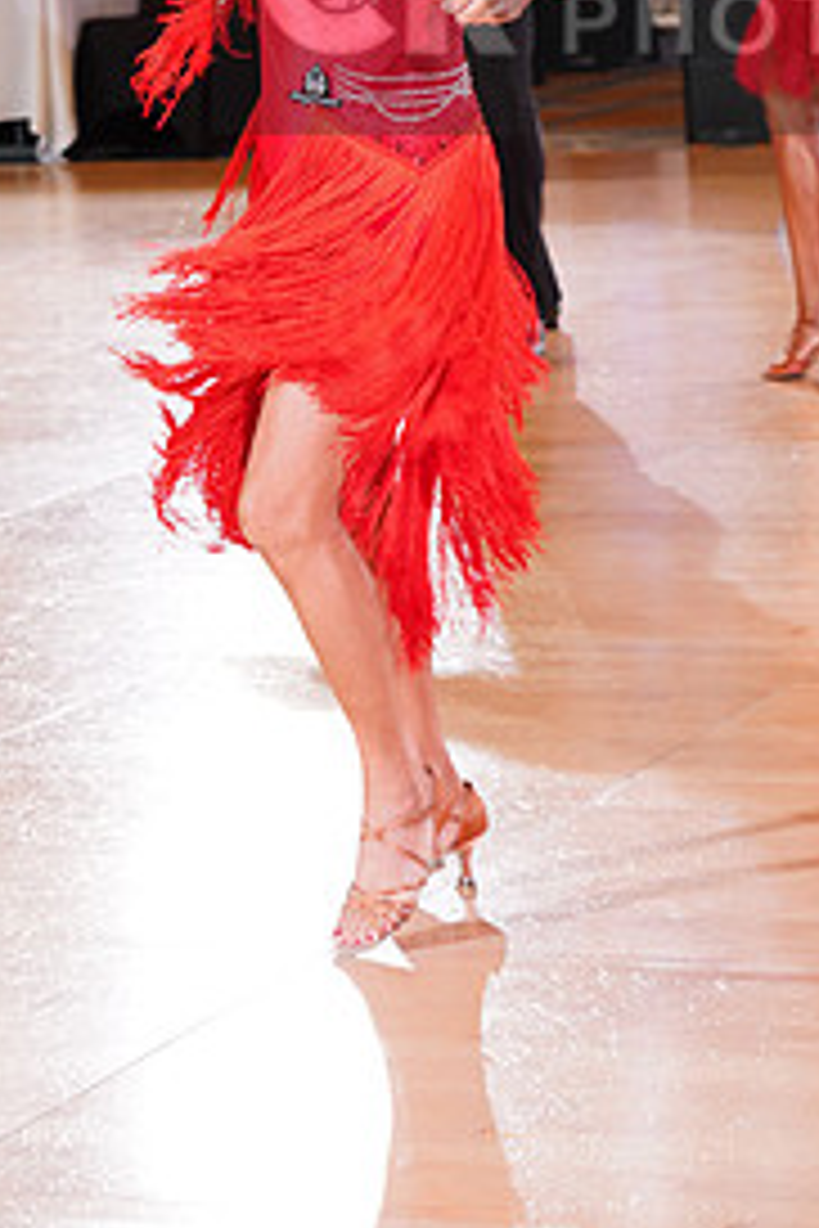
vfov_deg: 13.2
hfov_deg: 8.9
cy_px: -13
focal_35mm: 153
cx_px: 835
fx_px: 5221
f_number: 5
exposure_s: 1/160
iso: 1600
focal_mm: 72
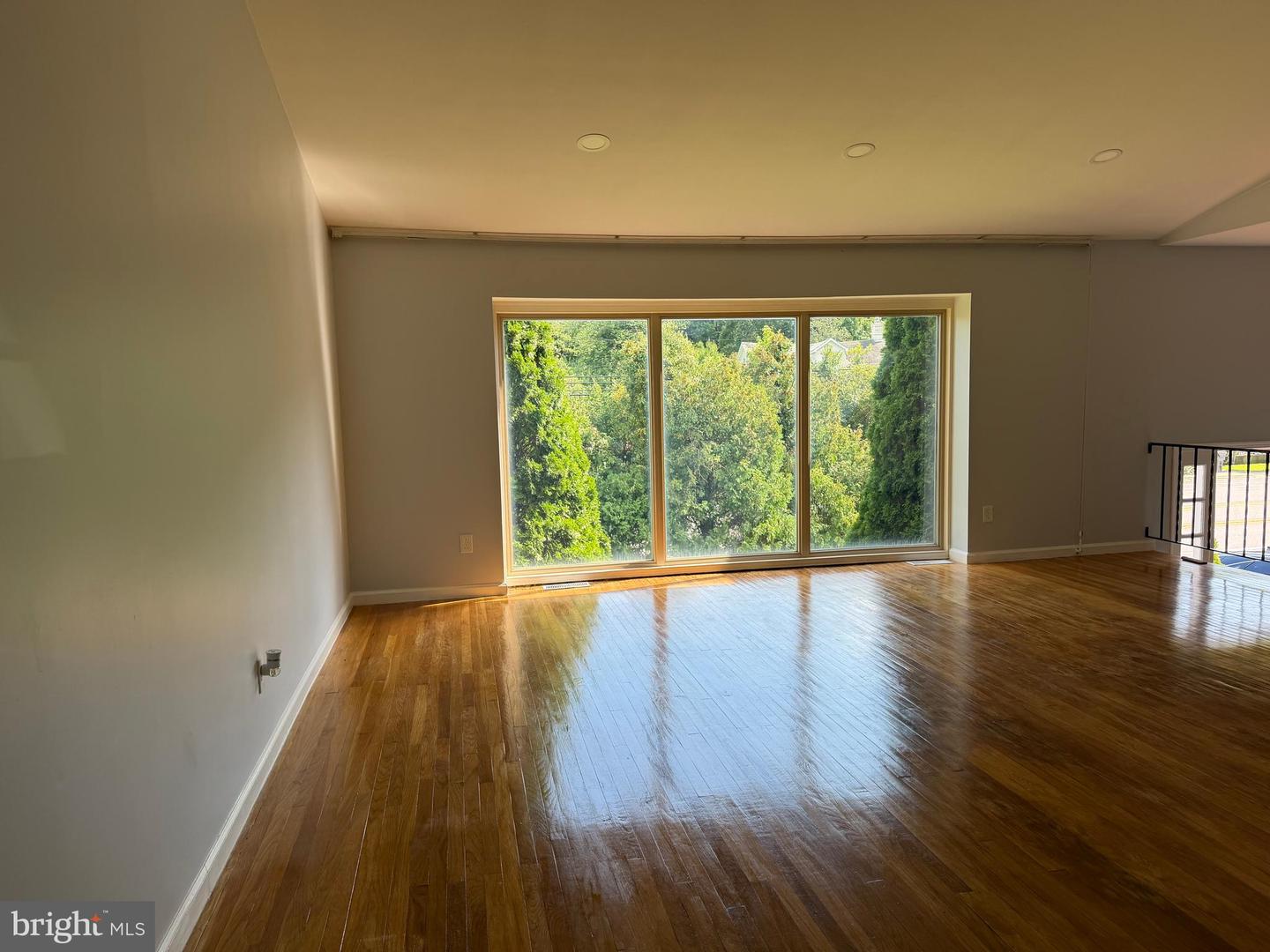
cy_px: 476
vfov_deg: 56.8
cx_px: 635
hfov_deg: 71.6
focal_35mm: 24
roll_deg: +0.8
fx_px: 881
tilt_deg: -5.0
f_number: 1.78
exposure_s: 1/333
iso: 80
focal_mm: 6.76
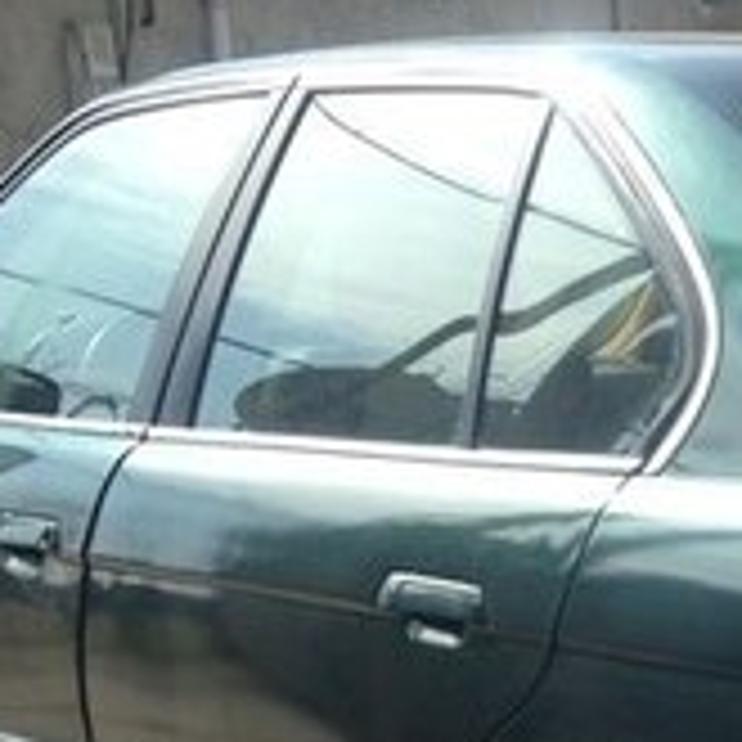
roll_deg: +2.9
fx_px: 2837
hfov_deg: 14.3
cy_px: 951
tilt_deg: -12.9
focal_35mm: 117
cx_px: 940
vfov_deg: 14.3
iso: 50
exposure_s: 1/861
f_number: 2.4
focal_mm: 4.12
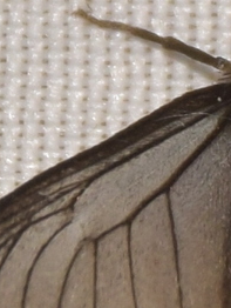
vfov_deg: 2.7
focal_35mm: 738
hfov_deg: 2.0
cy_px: 226
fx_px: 6556
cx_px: 365
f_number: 10
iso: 125
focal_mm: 140
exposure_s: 1/160
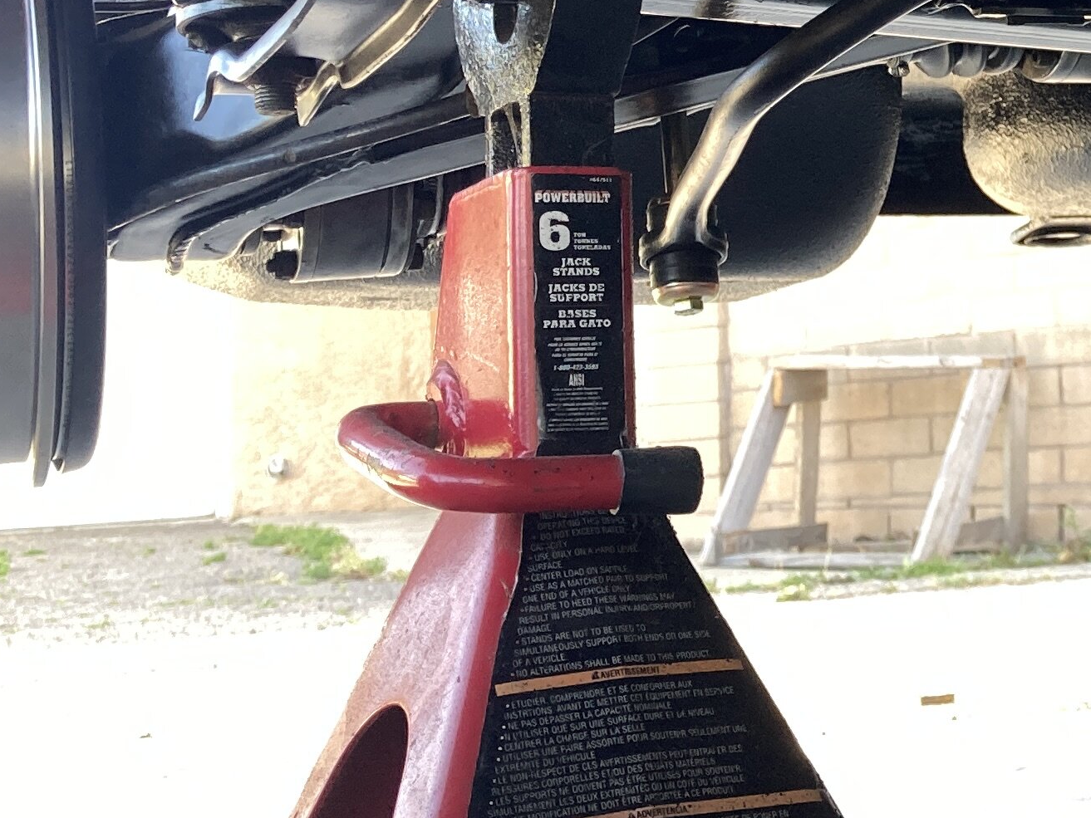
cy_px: 14
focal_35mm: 86
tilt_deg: +9.8
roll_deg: +2.2
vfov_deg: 16.8
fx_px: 2711
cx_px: 1345
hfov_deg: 21.0
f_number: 1.8
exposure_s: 1/121
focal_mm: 3.99
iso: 50
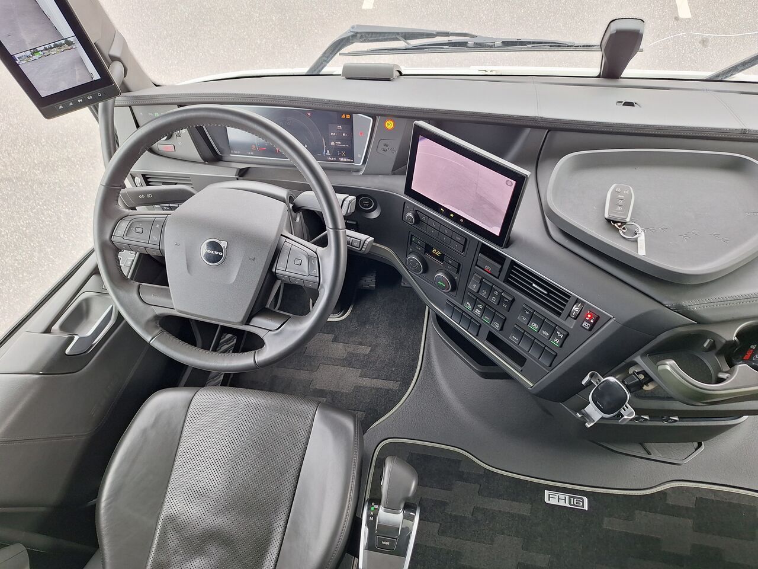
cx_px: 379
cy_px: 284
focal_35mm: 23
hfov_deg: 73.9
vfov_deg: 58.9
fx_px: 504
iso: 64
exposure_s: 1/100
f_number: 1.8
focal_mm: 5.54
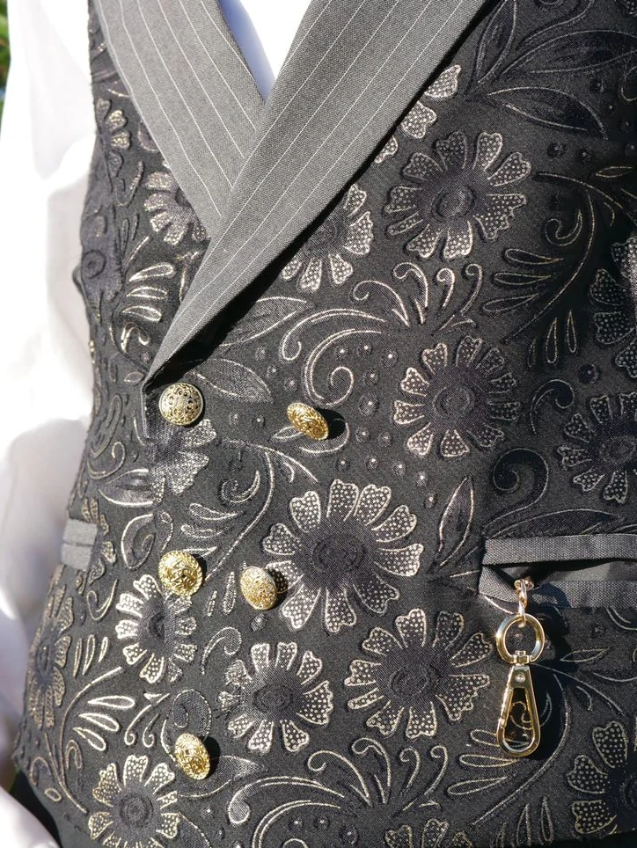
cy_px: 424
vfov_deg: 22.7
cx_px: 318
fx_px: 2108
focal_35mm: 86
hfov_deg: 17.2
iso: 200
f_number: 5.6
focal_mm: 43
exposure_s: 1/250
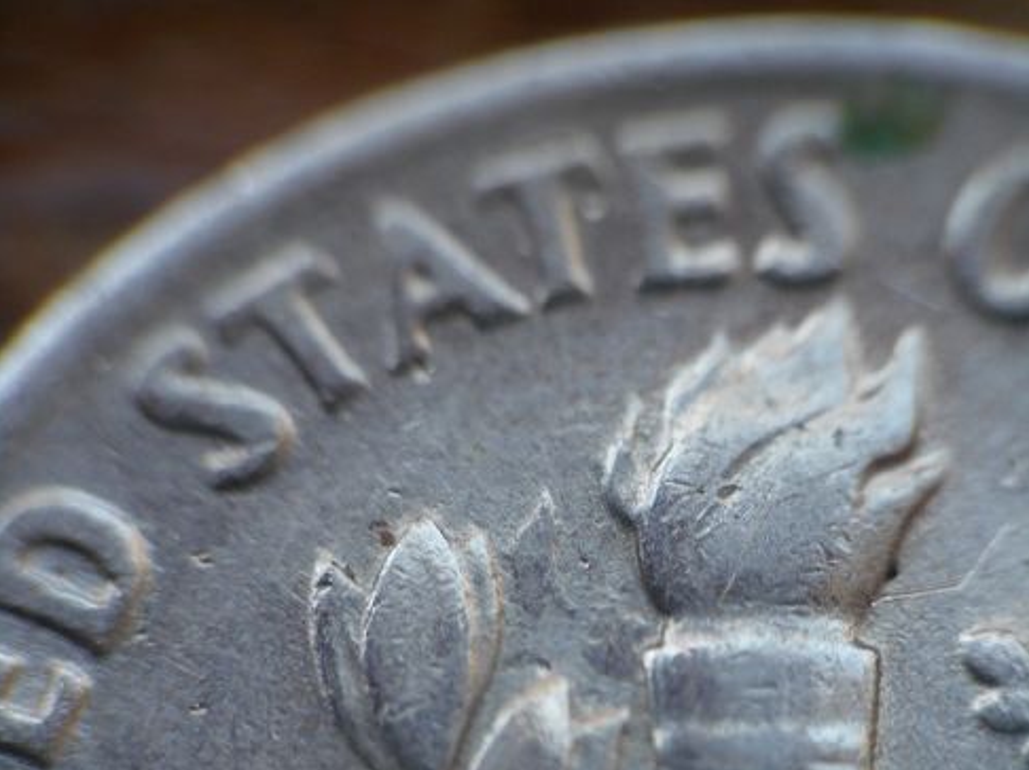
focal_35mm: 106
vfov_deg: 14.0
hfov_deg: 18.6
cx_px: 514
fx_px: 3149
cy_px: 387
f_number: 5.1
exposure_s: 1/30
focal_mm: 18.8
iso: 320
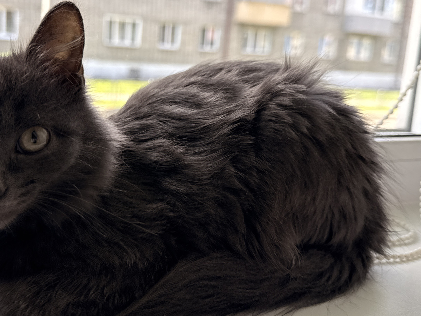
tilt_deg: -12.4
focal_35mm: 40
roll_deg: -4.6
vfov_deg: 35.9
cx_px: 164
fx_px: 486
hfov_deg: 46.5
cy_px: 138
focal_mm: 6.76
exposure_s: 1/336
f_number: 1.78
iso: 80
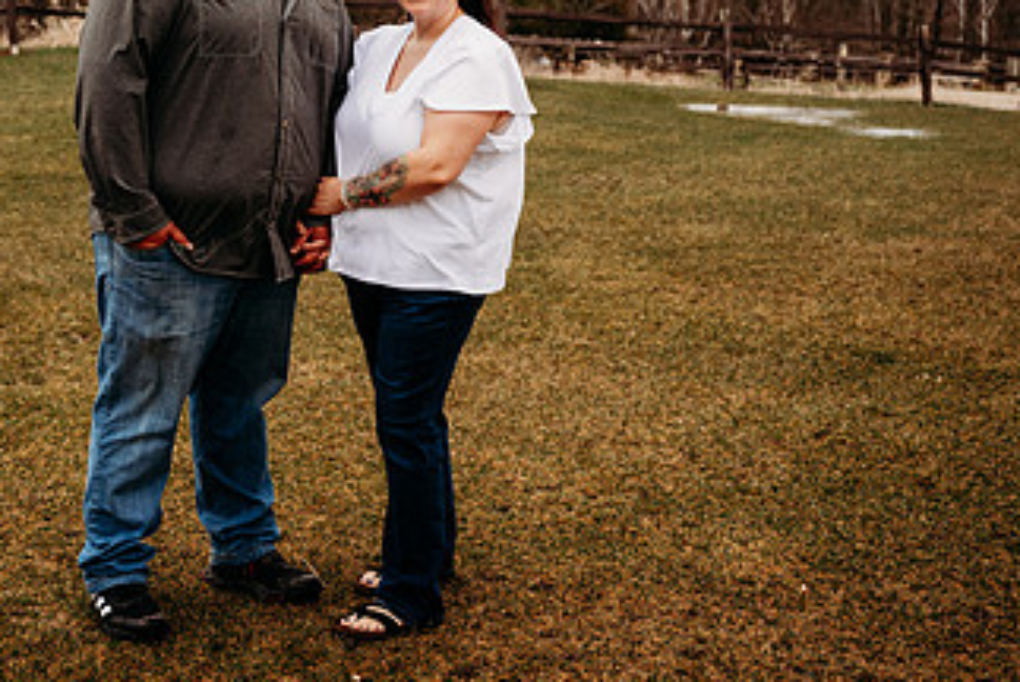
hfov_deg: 32.7
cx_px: 373
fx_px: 1730
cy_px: 125
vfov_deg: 22.0
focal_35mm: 61
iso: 200
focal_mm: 34
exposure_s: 1/400
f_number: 3.2
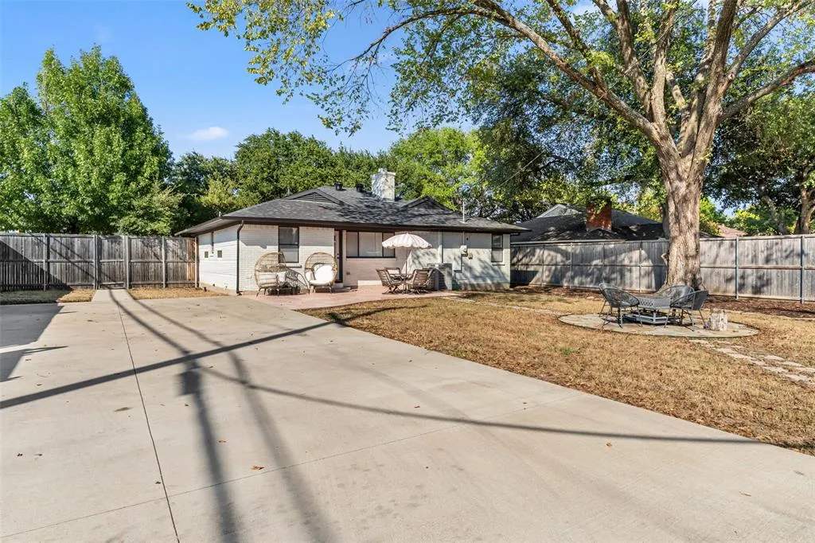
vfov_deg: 59.5
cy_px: 272
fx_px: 475
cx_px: 408
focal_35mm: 21
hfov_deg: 81.2
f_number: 10
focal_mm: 21
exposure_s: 1/500
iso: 400
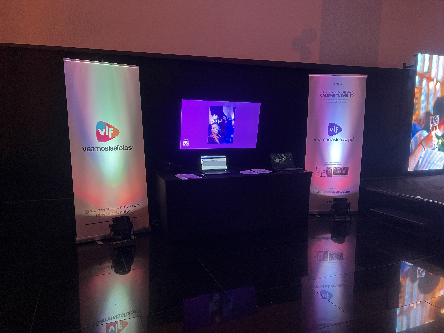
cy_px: 166
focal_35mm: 26
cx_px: 222
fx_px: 333
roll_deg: -1.1
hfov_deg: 67.3
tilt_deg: -8.3
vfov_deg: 53.1
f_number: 1.5
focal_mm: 5.7
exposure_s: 1/60
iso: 400
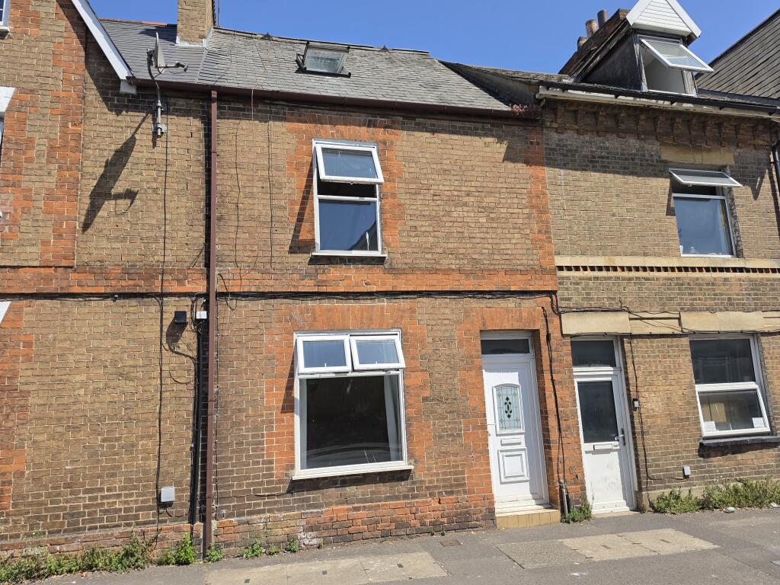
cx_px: 390
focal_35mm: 23
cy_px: 292
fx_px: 518
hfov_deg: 73.9
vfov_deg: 58.9
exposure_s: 1/5605
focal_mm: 6.5
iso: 64
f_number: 1.4
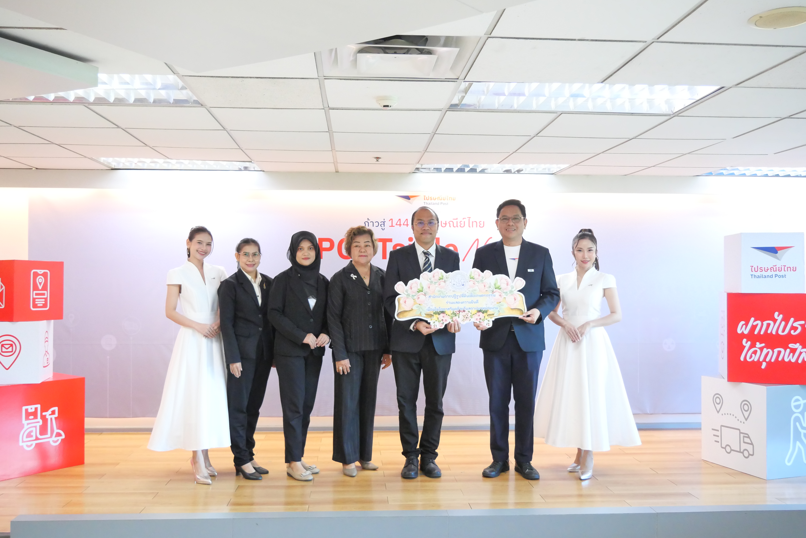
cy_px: 269
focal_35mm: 35
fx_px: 784
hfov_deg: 54.4
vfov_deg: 37.9
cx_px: 403
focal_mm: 17
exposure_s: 1/160
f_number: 4
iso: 3200
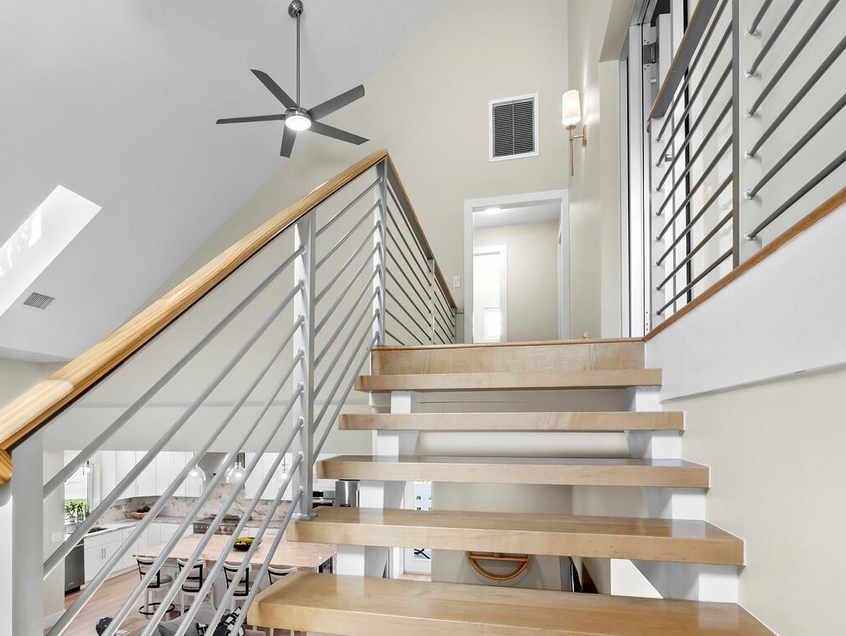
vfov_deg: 59.9
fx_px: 538
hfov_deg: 75.8
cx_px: 354
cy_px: 417
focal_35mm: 22
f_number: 11
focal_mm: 7
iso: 400
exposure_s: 1/5
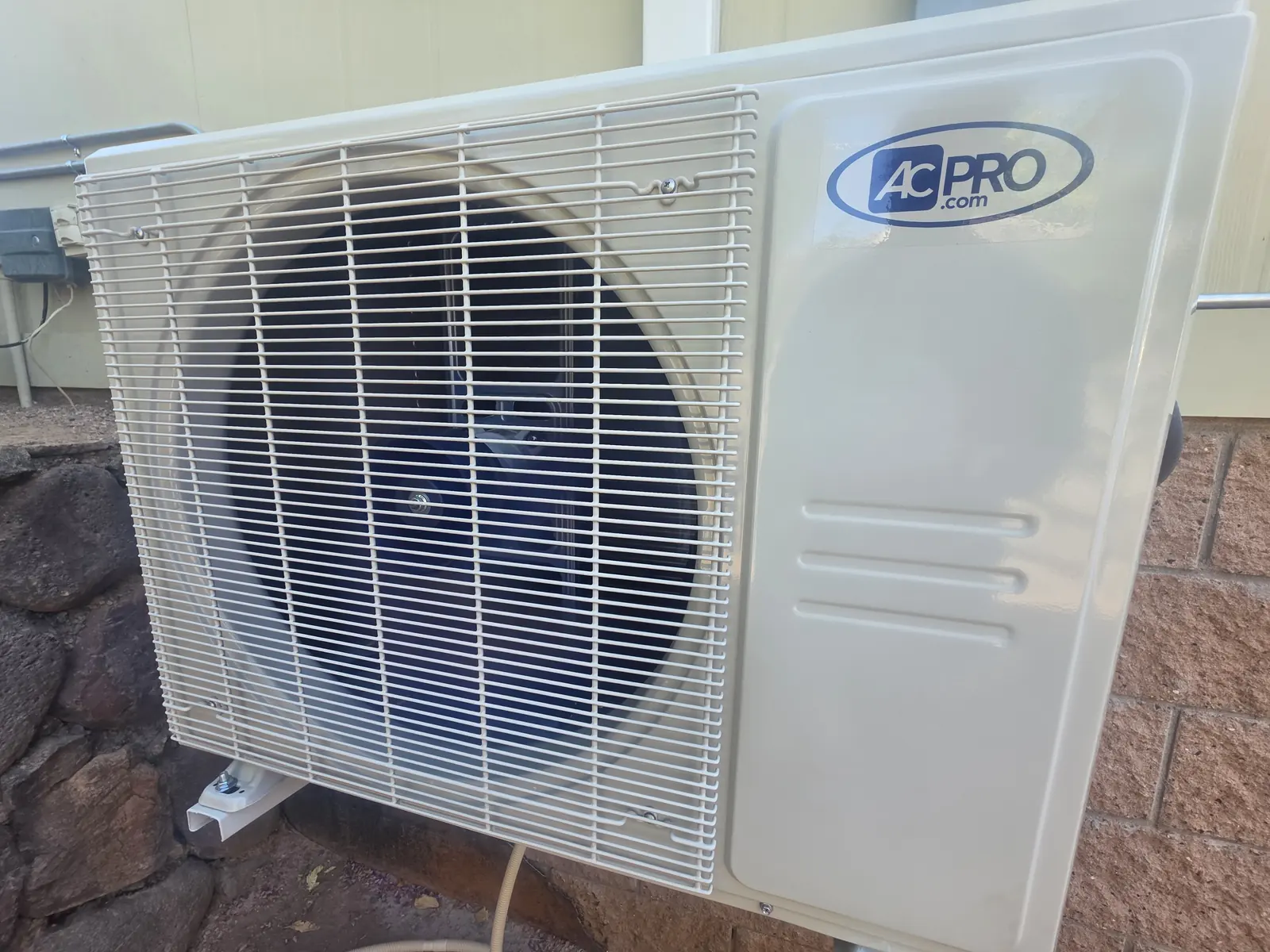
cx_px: 635
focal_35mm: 13
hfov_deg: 106.2
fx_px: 477
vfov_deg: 89.9
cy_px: 476
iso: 25
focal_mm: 2.2
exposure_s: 1/120
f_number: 1.9
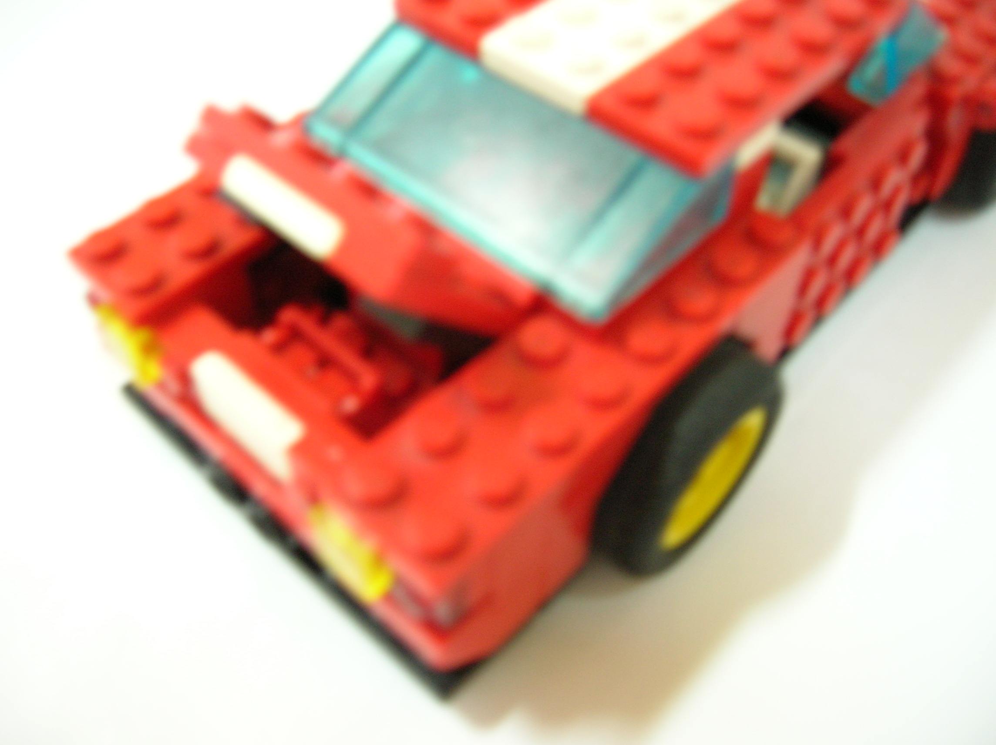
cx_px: 498
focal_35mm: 34
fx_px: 977
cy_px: 372
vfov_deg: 41.7
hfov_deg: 54.0
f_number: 2.9
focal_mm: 5.7
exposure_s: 1/1.6
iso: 100
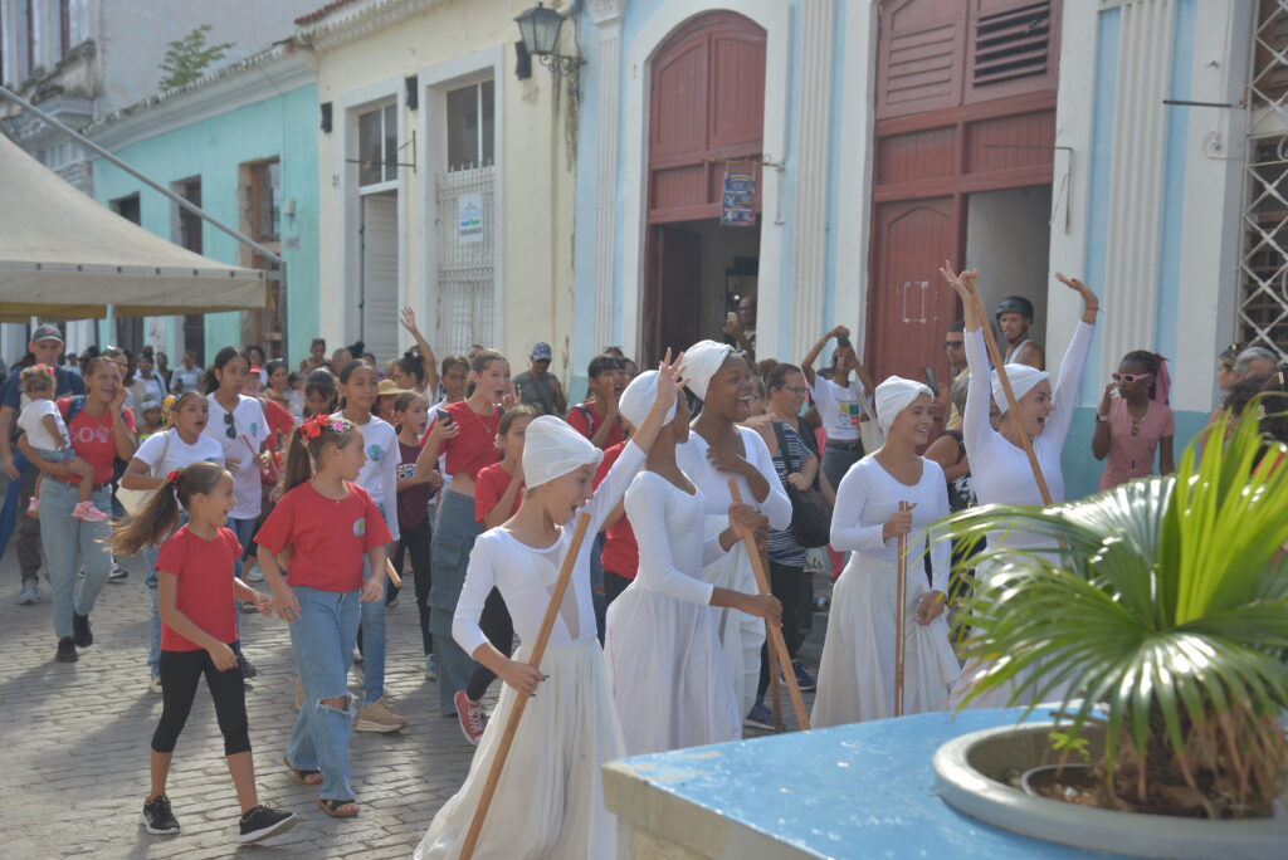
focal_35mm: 46
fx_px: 1647
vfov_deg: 29.3
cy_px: 430
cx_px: 644
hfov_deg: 42.7
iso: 100
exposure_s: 1/200
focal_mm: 46
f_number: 5.6
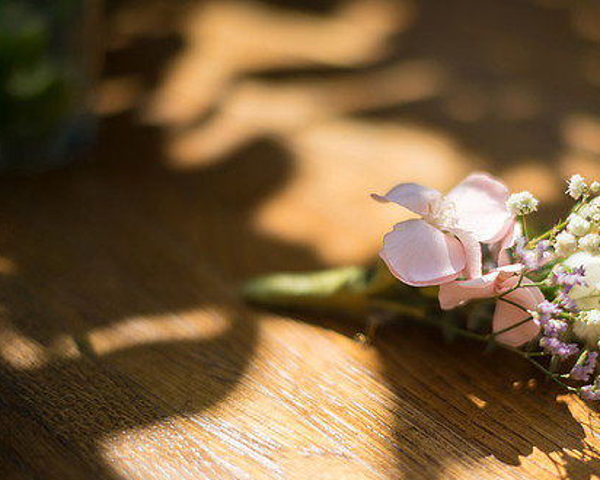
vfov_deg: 23.1
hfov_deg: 28.5
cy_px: 270
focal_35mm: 66
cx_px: 414
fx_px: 1173
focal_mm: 50
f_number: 1.4
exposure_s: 1/8000
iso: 100
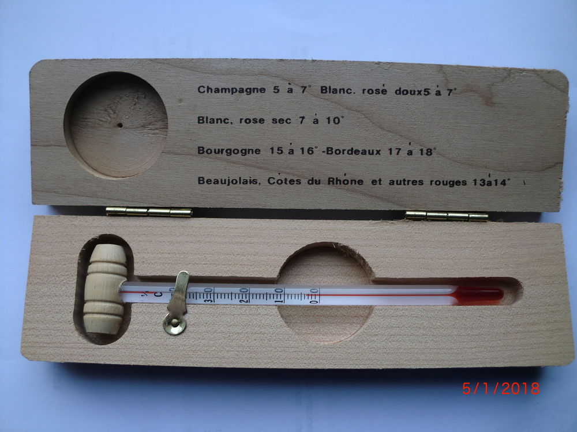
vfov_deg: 40.7
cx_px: 288
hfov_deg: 52.6
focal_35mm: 35
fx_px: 583
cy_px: 216
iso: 64
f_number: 3.1
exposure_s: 1/100
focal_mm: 6.3
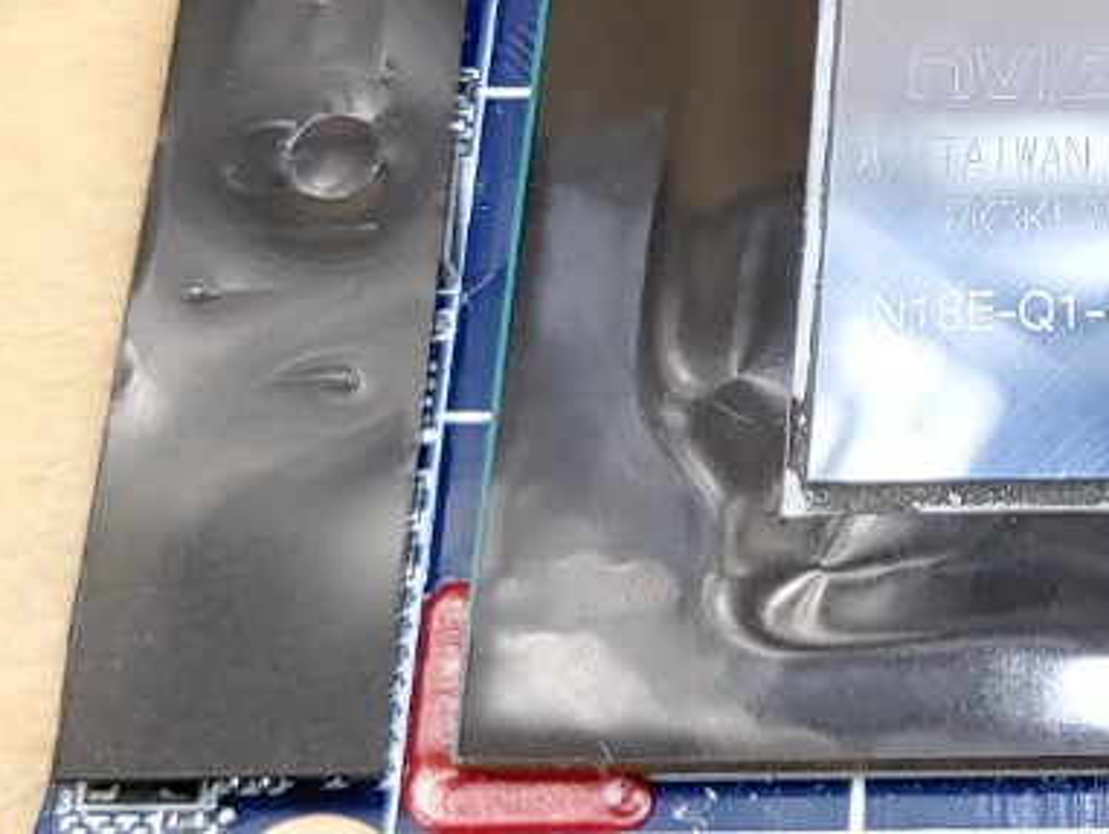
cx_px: 1341
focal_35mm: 98
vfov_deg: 15.0
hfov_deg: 18.9
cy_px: 148
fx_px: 3142
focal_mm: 4.36
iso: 50
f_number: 1.8
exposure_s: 1/120
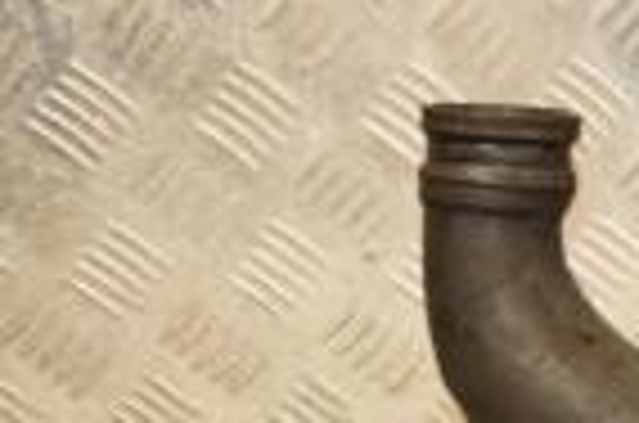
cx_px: 1314
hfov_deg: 10.5
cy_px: 459
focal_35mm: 178
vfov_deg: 7.6
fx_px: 3152
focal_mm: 28
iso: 800
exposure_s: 1/200
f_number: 5
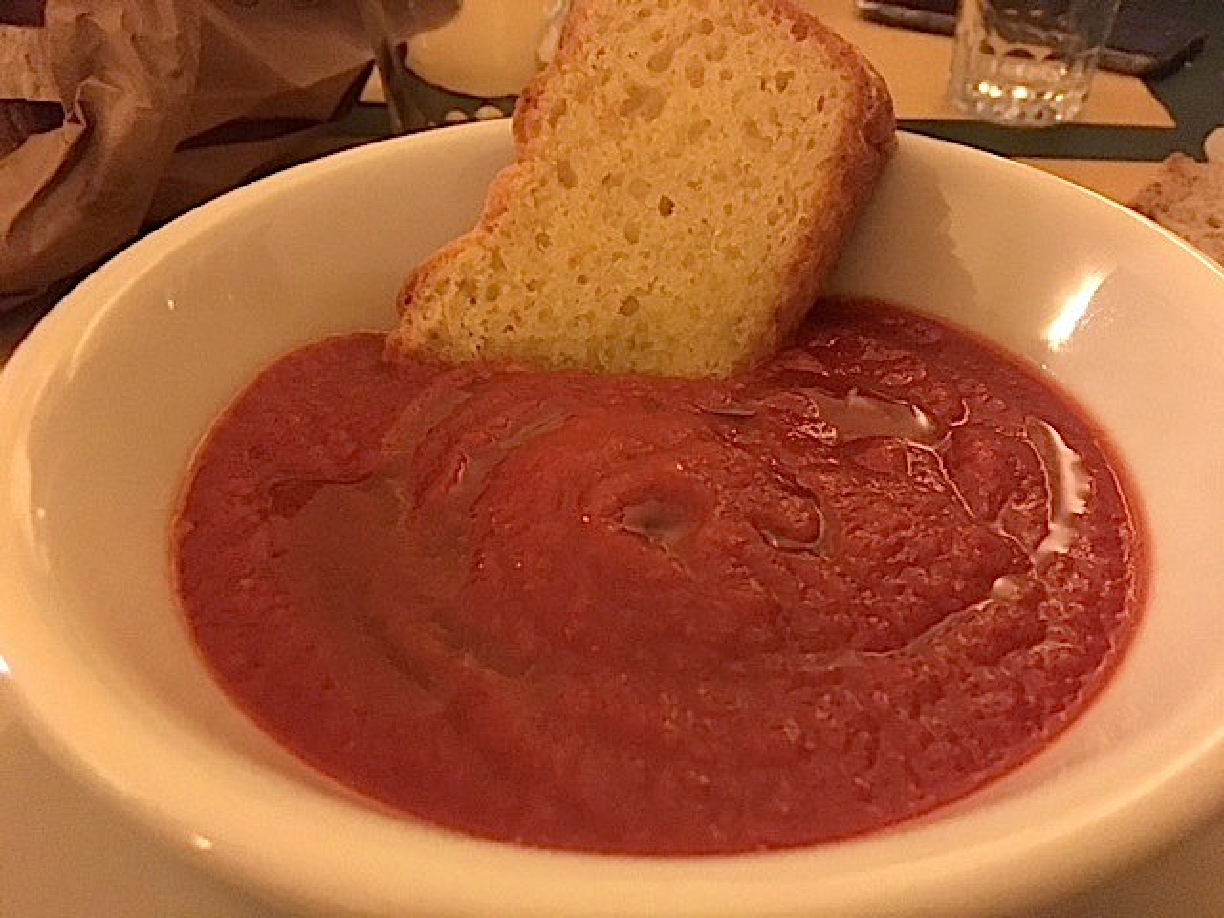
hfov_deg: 61.7
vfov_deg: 48.2
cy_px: 459
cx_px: 612
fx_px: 1025
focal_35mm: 29
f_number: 2.2
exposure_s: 1/17
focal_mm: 4.15
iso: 1000
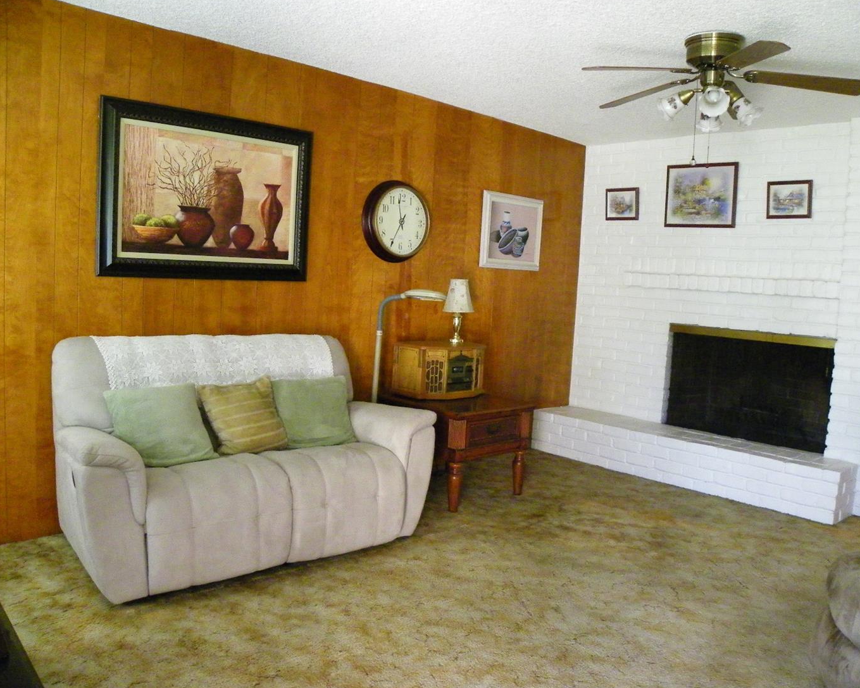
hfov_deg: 62.1
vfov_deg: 51.5
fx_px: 713
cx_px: 472
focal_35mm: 28
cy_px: 337
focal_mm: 4.6
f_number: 2.8
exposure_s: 1/30
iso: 500
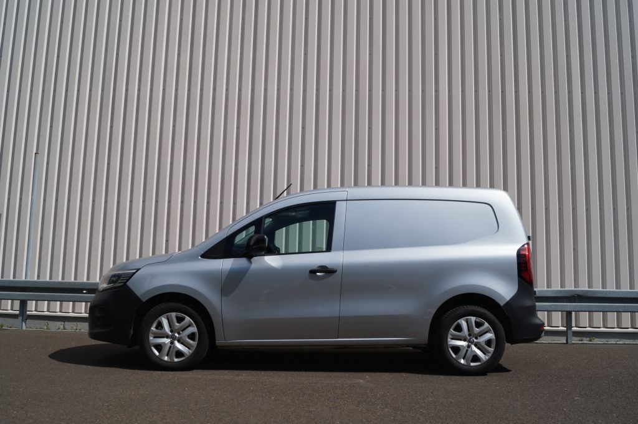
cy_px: 212
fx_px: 584
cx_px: 319
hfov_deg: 57.3
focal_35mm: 33
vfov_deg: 39.9
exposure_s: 1/640
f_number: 8
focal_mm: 22
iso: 100
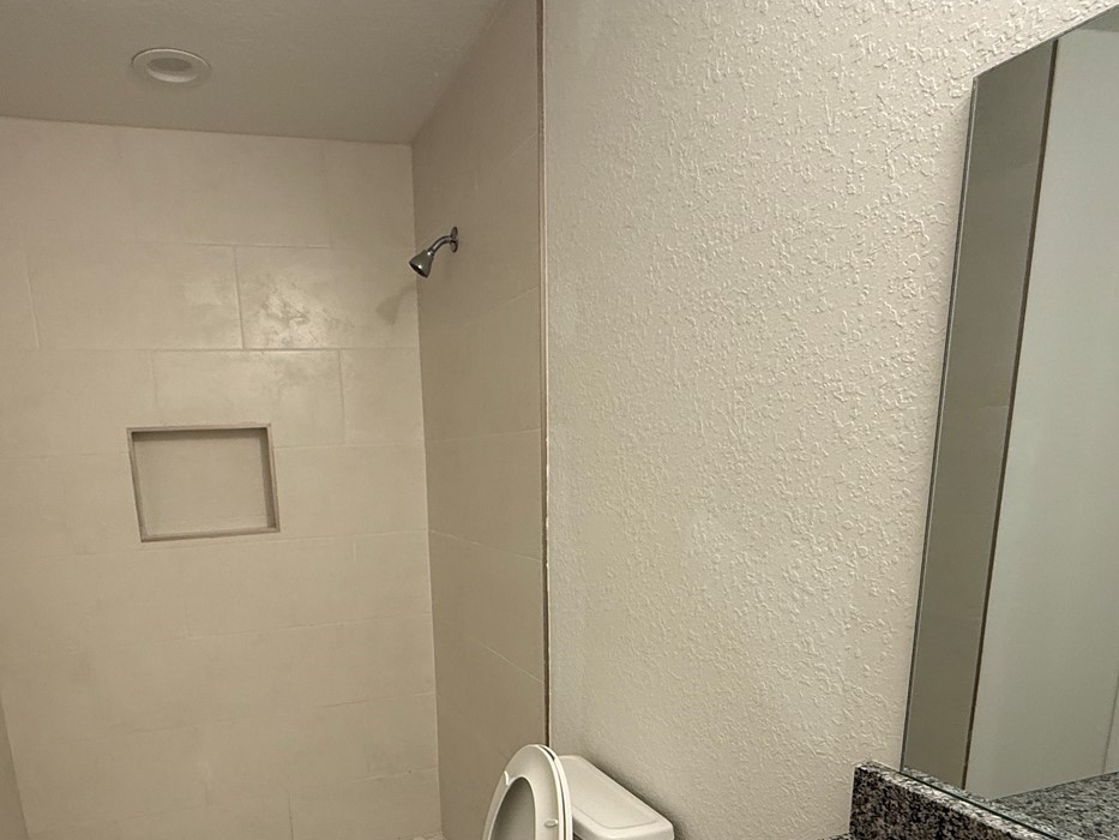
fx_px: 776
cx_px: 441
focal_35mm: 24
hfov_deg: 70.8
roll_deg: +2.9
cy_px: 648
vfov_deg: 53.7
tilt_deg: -13.6
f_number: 2.2
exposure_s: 1/120
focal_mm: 2.22
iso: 160
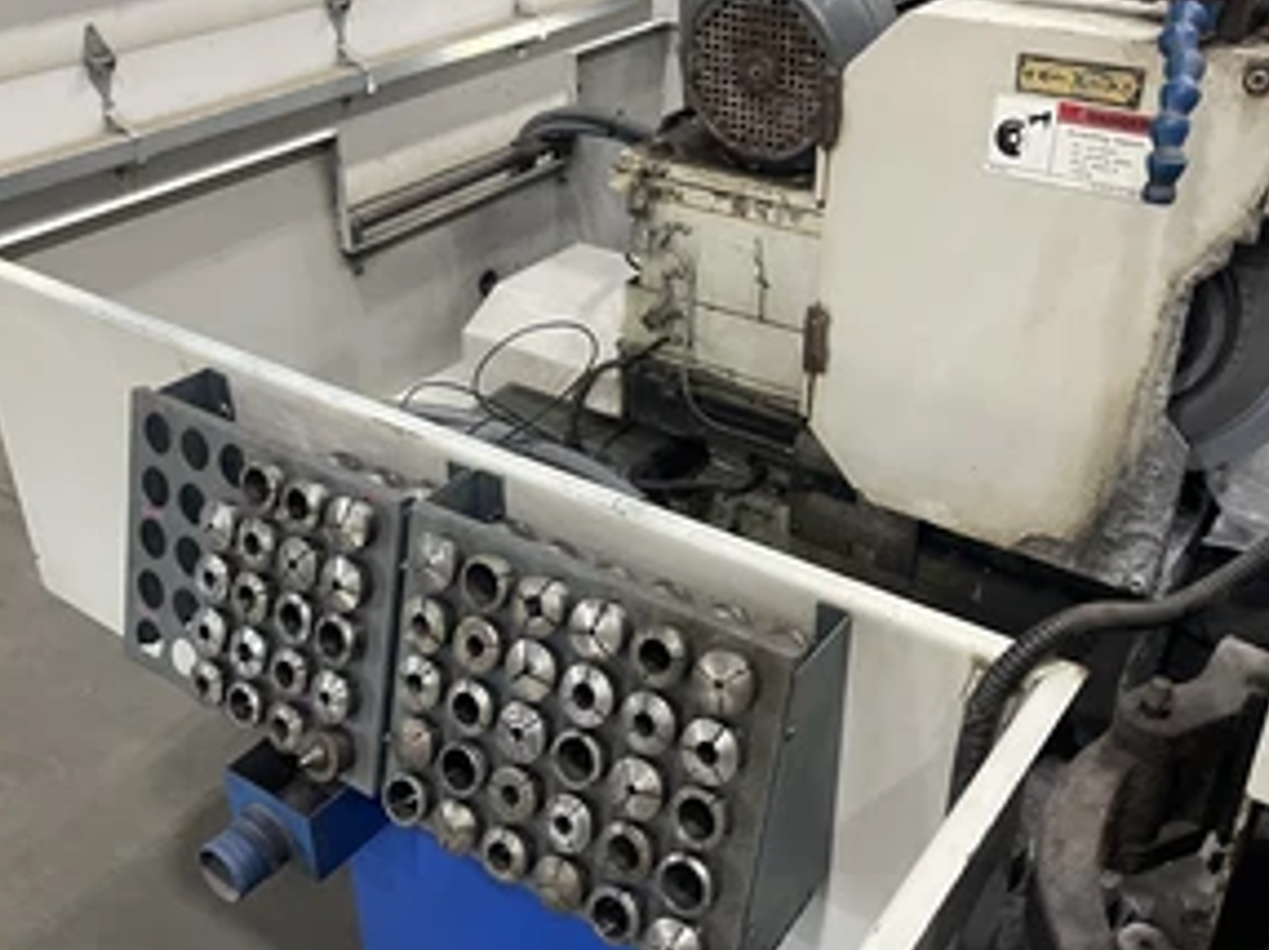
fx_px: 1282
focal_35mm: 35
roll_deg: -2.0
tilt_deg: -29.2
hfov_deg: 52.7
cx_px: 612
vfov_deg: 40.6
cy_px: 439
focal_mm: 5.1
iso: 320
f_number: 1.6
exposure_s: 1/60
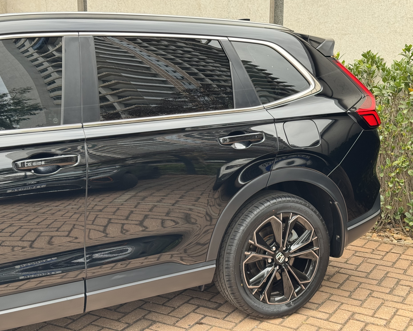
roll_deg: +0.1
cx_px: 214
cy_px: 166
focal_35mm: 51
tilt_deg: -9.4
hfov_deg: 36.7
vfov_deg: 29.7
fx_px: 623
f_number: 1.78
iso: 64
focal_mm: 6.76
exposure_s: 1/172
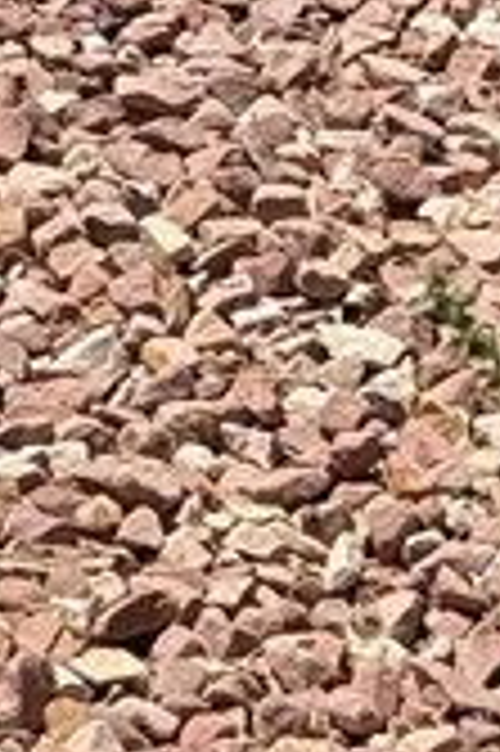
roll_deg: -1.0
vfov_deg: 6.3
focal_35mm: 307
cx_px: -369
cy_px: -1238
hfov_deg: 4.4
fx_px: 6409
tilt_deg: -9.7
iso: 64
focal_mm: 6.76
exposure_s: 1/5587
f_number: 1.78
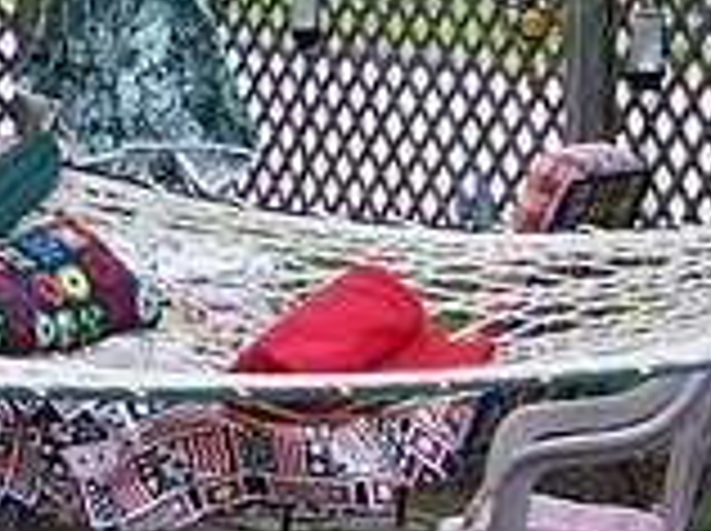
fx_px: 4799
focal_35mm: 234
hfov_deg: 8.4
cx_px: -50
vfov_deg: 6.3
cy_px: 274
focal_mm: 5.85
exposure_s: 1/320
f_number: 2.8
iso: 64
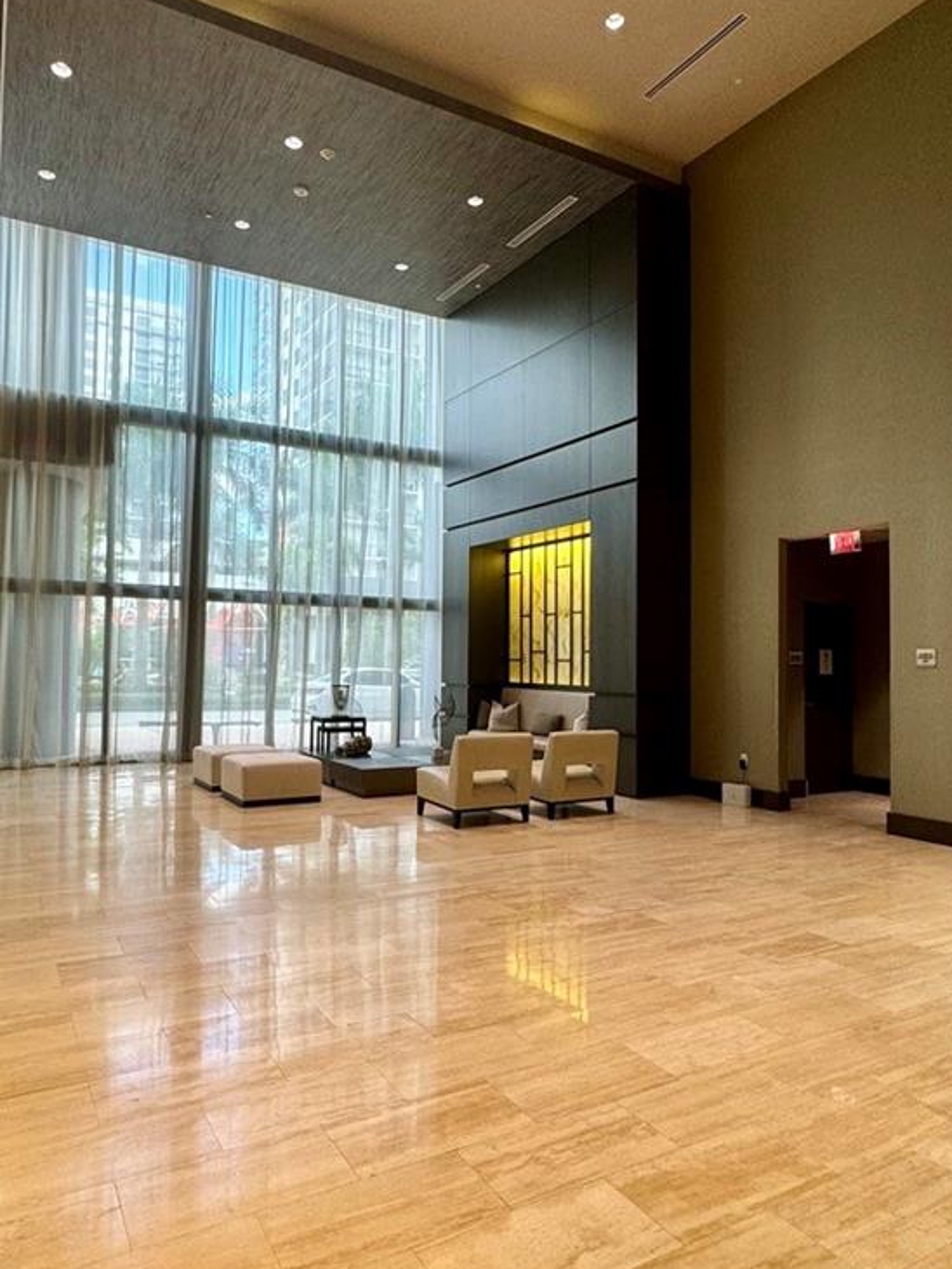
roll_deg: -0.5
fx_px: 843
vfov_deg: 73.9
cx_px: 420
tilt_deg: +2.0
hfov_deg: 58.7
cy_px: 634
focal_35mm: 23
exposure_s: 1/120
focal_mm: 2.22
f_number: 2.2
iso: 125
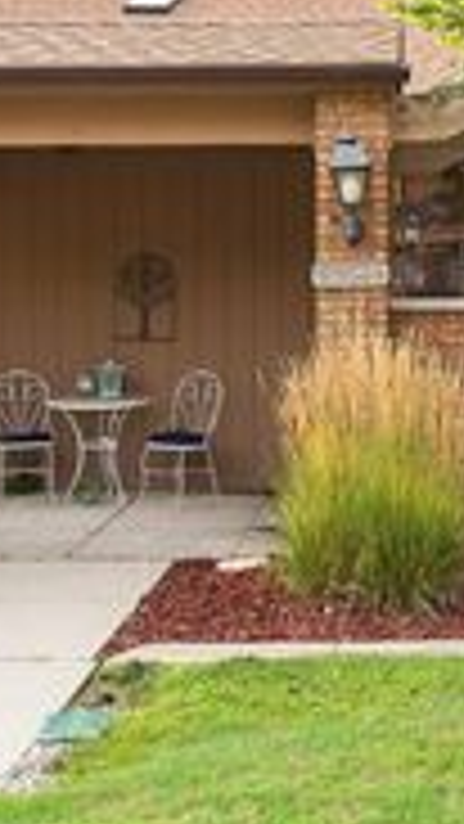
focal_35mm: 40
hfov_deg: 27.8
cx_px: 478
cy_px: 236
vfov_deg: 49.0
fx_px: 875
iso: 1000
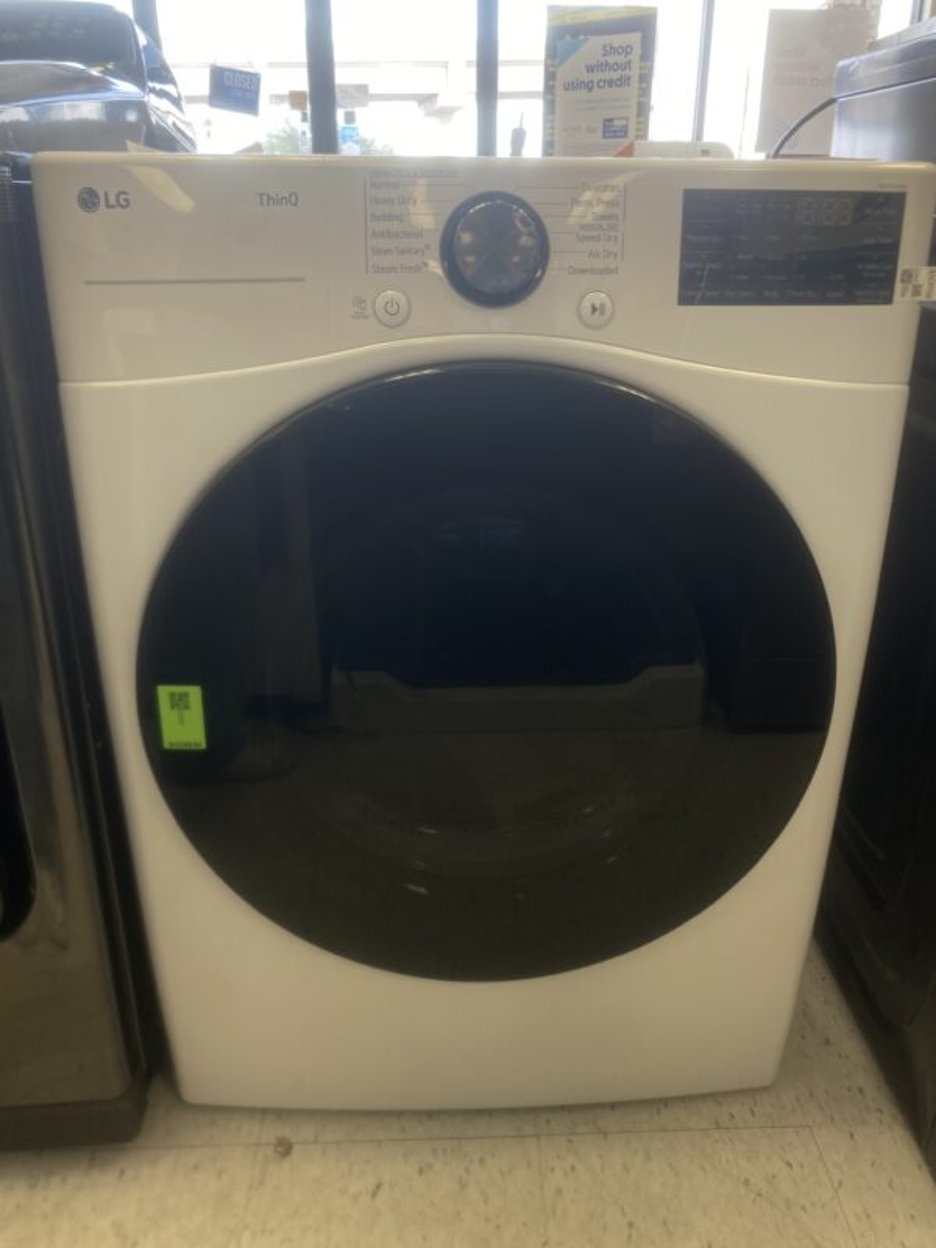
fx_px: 937
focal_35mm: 26
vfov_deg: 67.3
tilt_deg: -21.9
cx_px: 468
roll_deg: -0.5
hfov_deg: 53.1
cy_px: 624
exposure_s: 1/65
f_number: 1.8
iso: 50
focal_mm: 4.25
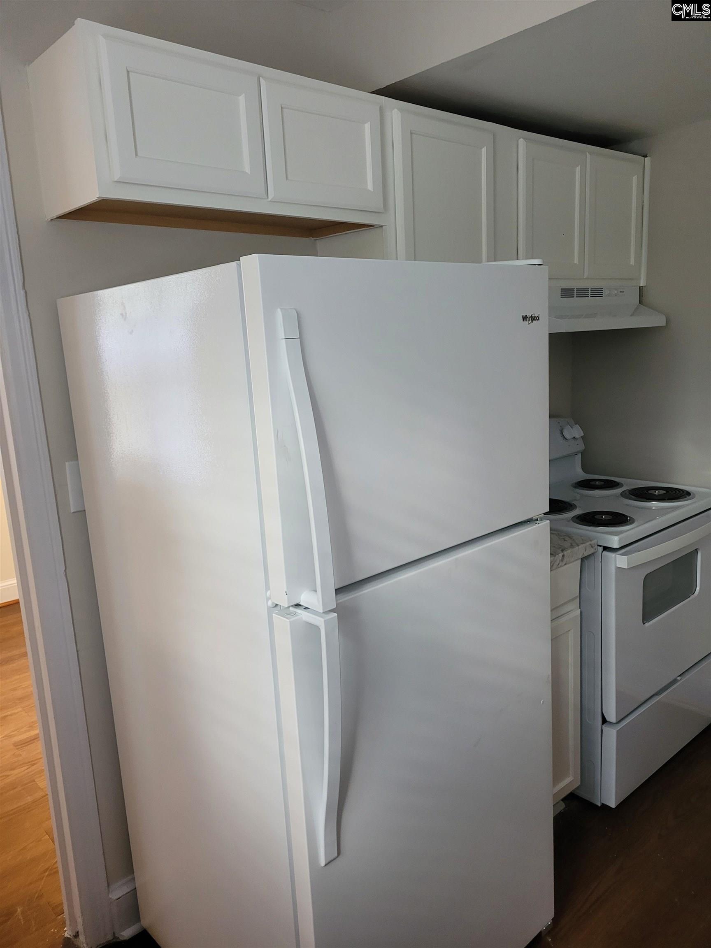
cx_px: 356
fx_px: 712
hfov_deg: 53.1
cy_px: 474
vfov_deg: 67.3
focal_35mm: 26
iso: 320
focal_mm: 5.4
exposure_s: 1/40
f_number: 1.8
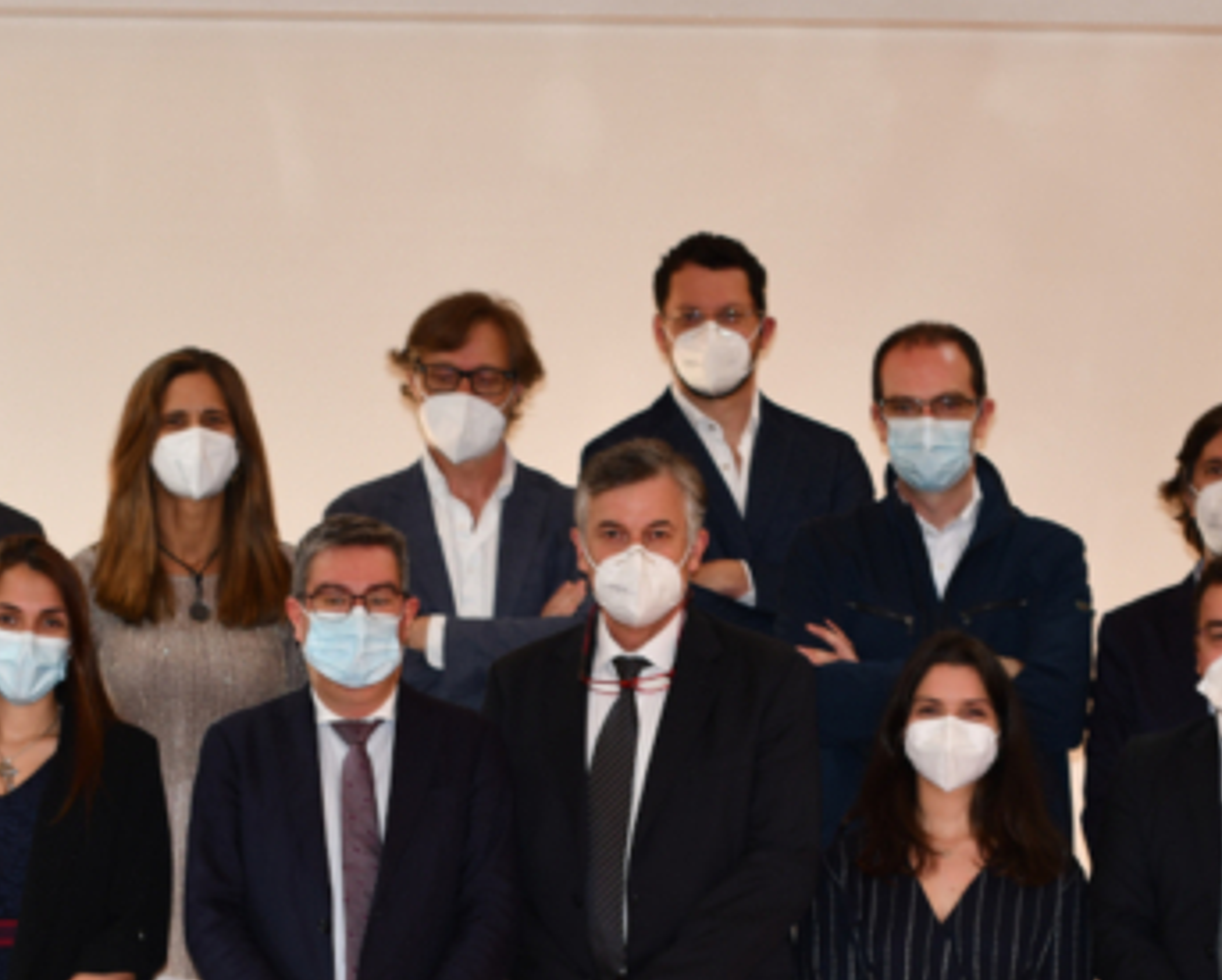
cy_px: 486
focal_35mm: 86
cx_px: 563
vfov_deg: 17.9
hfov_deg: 22.2
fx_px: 3113
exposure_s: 1/60
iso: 100
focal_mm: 50
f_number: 2.8
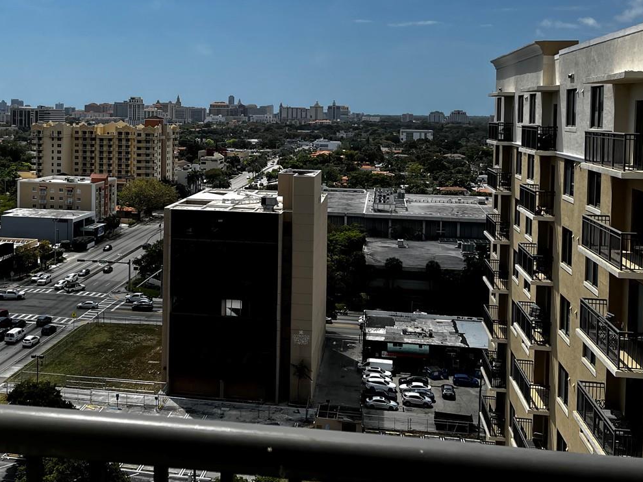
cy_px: 145
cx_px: 236
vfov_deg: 33.9
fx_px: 780
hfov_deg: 44.4
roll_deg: -0.9
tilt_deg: -2.1
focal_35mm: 42
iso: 50
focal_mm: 5.1
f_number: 1.6
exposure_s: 1/6173
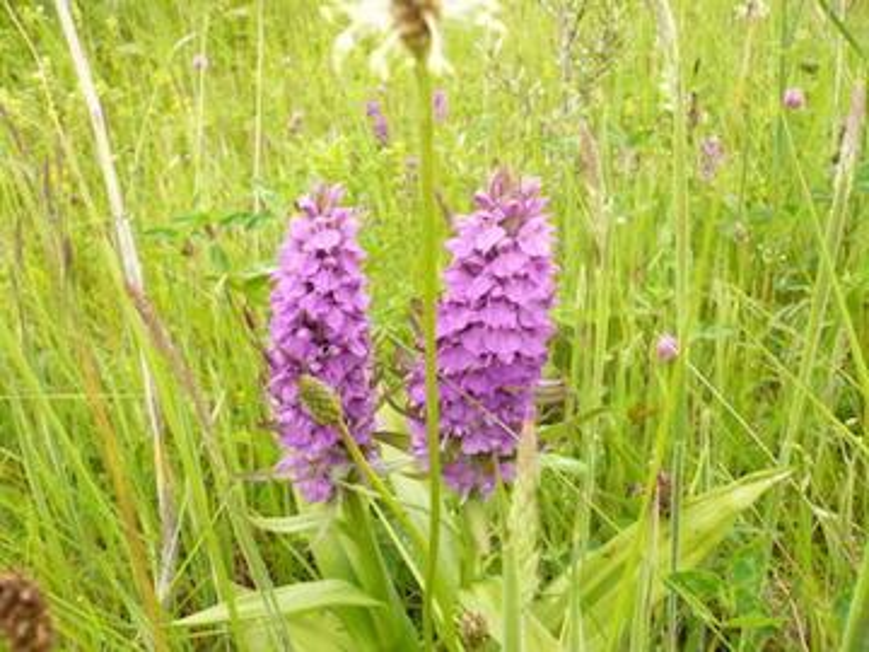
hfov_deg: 63.4
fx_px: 703
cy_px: 326
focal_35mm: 28
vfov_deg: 49.7
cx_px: 434
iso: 100
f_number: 2.8
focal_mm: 4.6
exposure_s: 1/160
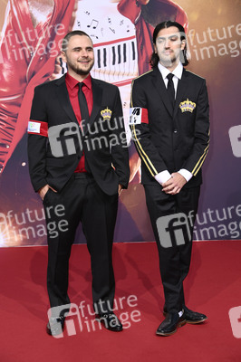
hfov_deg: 17.5
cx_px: 120
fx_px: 785
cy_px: 181
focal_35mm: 78
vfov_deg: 26.0
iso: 400
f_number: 5.6
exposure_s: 1/250
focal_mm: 78
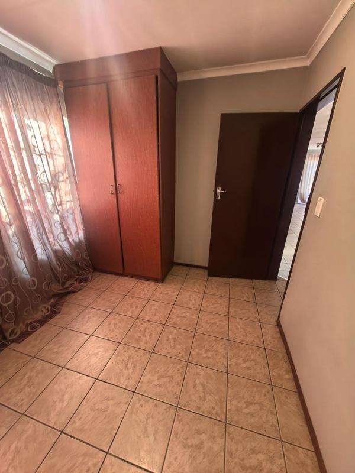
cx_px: 178
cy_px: 236
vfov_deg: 106.2
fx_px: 178
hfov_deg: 89.9
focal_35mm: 13
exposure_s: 1/50
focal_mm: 1.76
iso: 125
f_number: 2.2
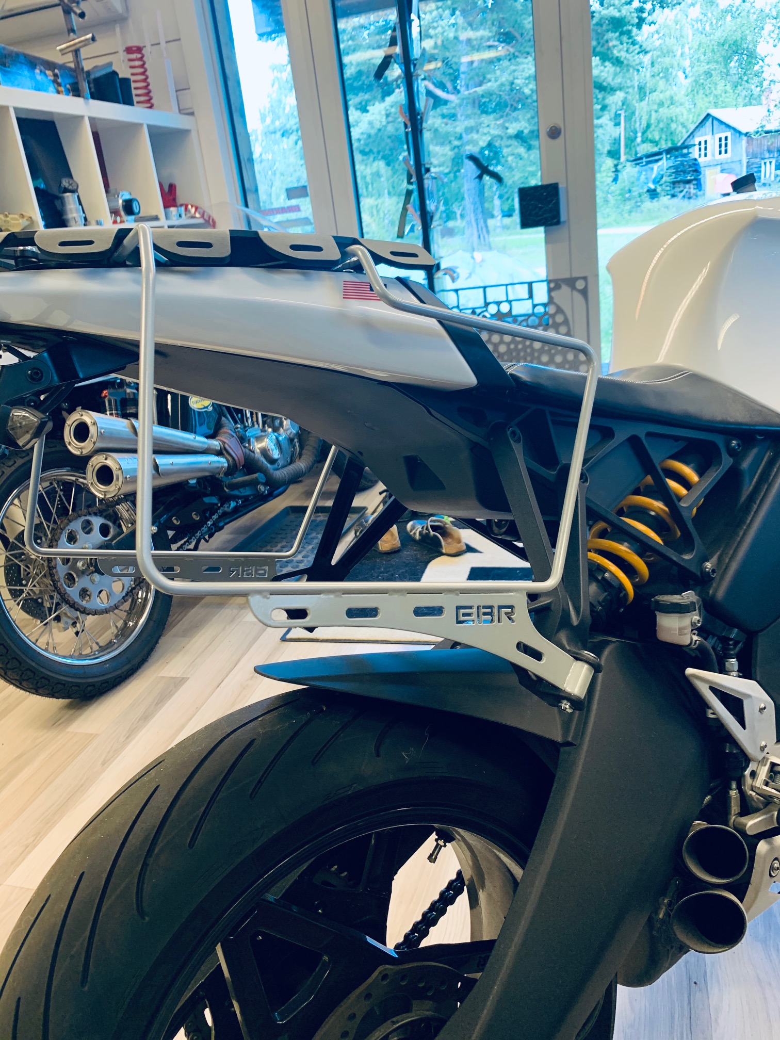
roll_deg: +7.2
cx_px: 390
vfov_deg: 67.3
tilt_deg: -19.1
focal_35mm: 26
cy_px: 520
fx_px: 781
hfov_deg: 53.1
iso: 100
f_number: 1.8
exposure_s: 1/50
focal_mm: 4.25
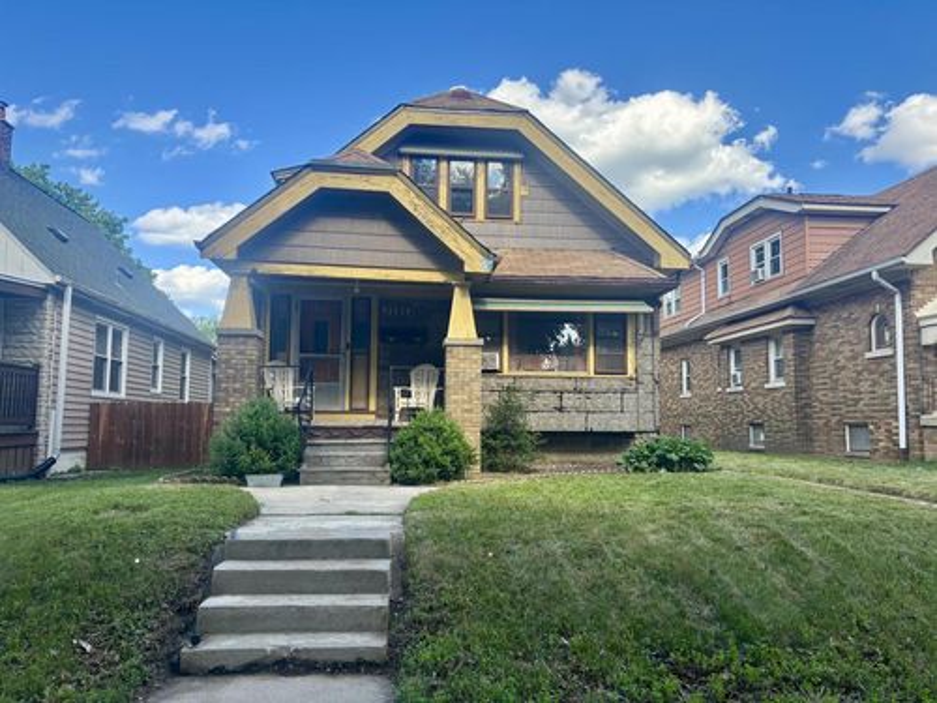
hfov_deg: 67.3
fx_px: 704
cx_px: 468
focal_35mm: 26
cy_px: 352
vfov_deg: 53.1
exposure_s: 1/769
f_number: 1.6
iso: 50
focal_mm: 5.96
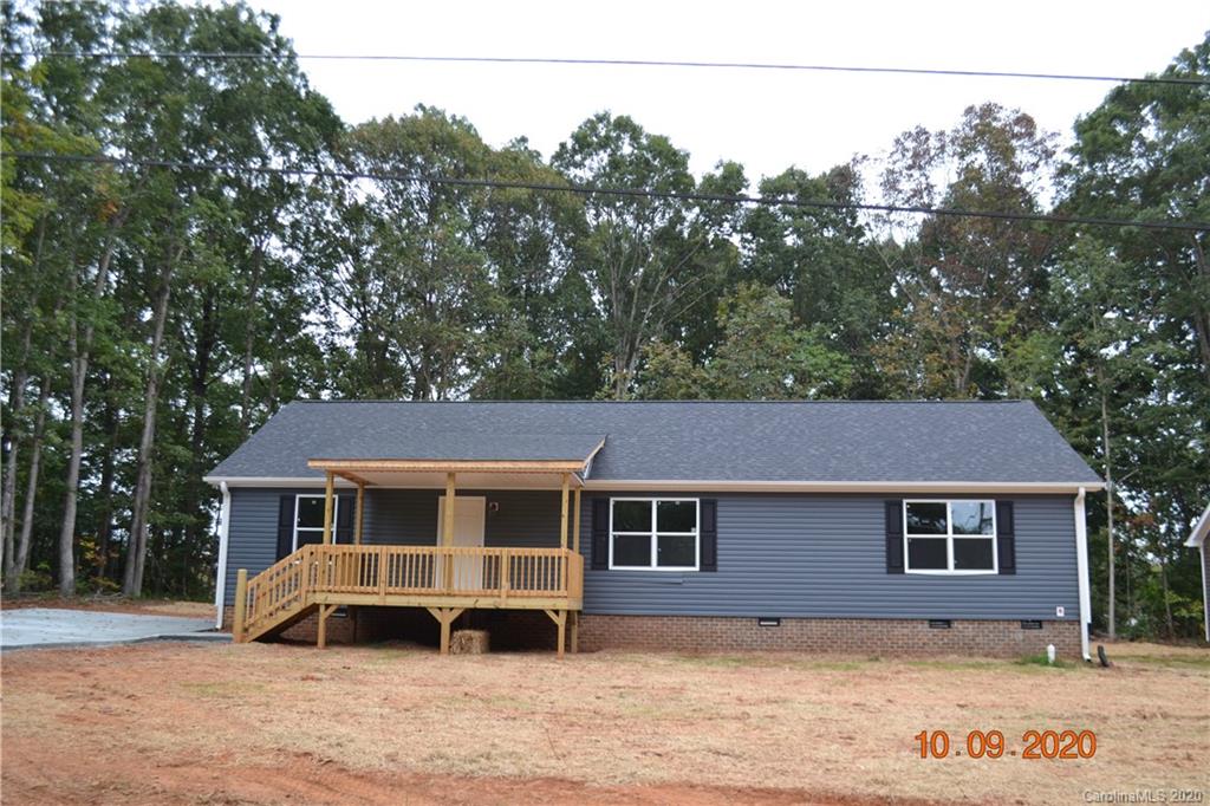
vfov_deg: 43.6
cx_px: 605
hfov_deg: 61.9
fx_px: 1008
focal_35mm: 30
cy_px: 403
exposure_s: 1/125
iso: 400
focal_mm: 20
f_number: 5.6
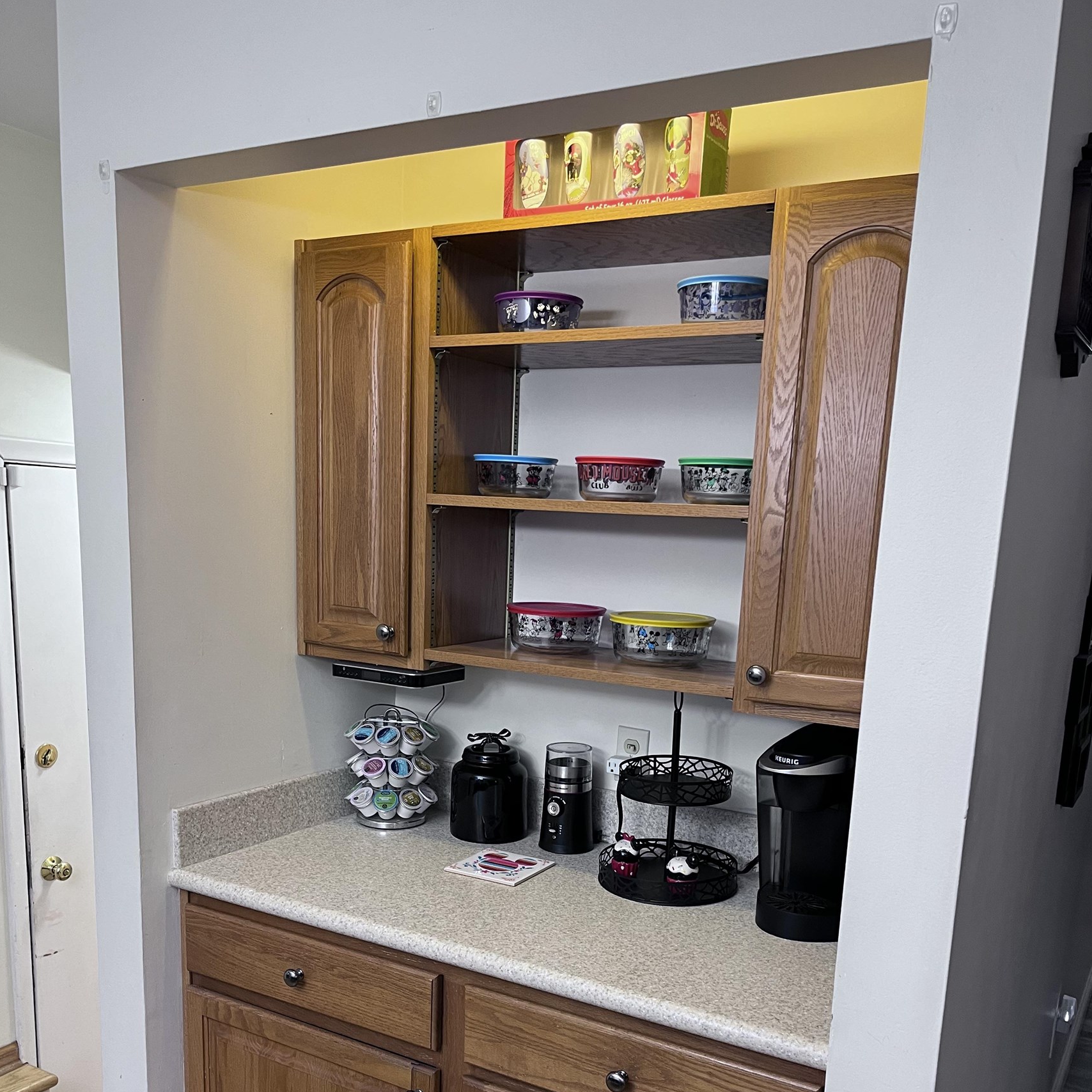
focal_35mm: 31
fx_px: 1106
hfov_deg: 52.5
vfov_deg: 51.5
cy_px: 733
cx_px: 546
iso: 125
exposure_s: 1/60
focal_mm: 5.1
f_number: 1.6
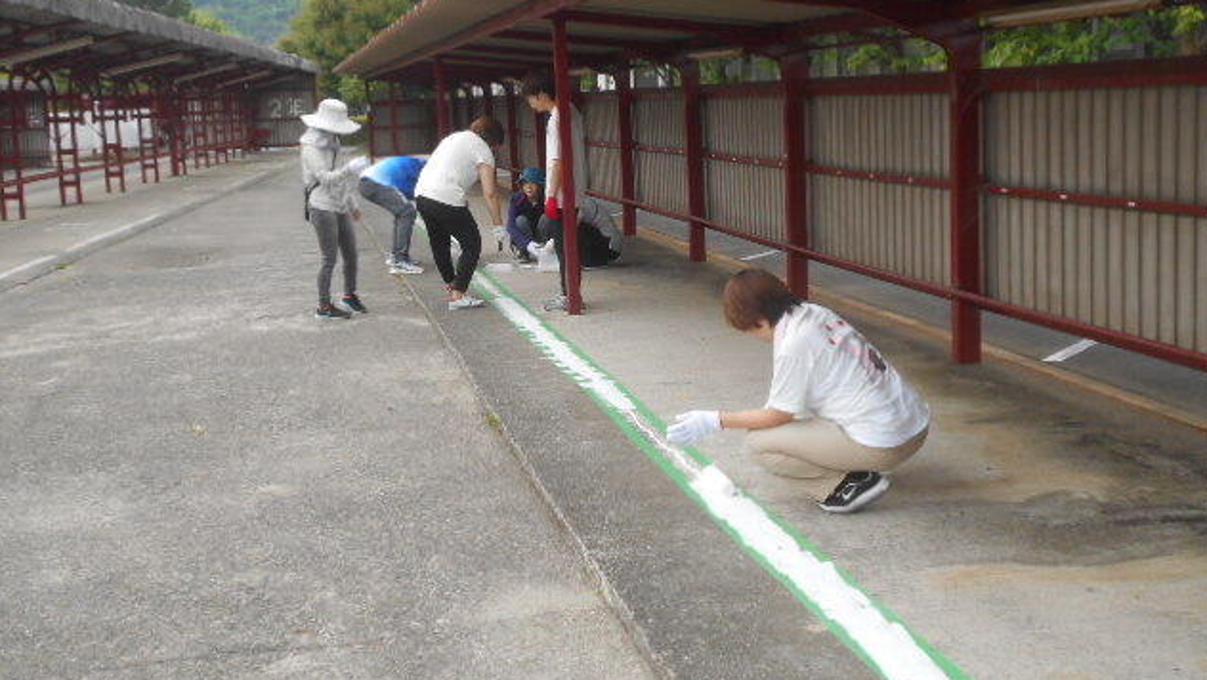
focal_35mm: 43
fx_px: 1377
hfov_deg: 47.3
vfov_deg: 27.7
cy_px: 277
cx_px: 607
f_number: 3.9
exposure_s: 1/250
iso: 180
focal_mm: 6.7
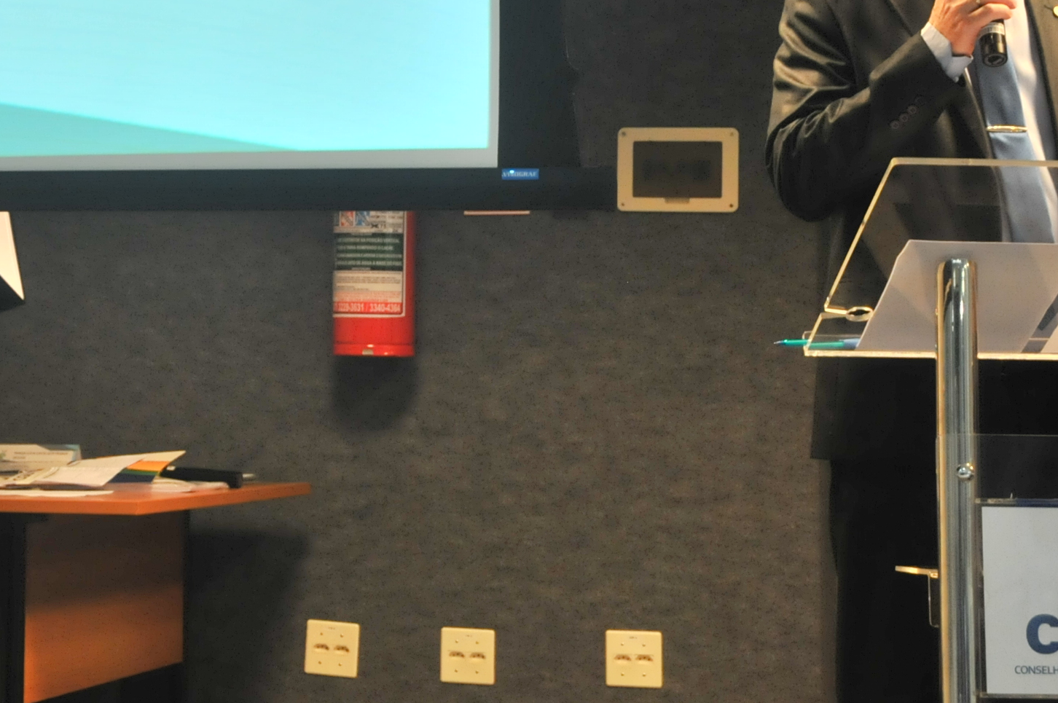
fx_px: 2730
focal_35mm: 93
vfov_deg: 14.4
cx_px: 318
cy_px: -42
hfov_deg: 21.8
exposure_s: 1/30
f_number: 5.6
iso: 800
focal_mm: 28
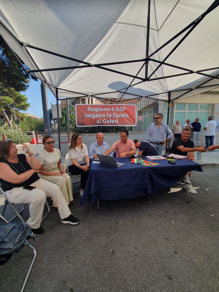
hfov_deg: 89.9
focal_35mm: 13
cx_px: 110
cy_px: 146
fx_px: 110
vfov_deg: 106.2
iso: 50
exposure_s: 1/578
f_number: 2.2
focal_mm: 1.8
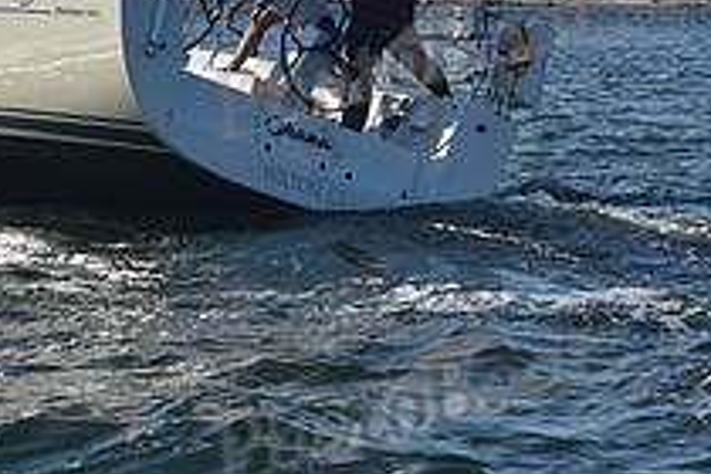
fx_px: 4266
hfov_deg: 9.5
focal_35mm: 216
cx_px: 41
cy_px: -76
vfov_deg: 6.3
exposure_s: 1/640
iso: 250
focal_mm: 78
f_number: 8
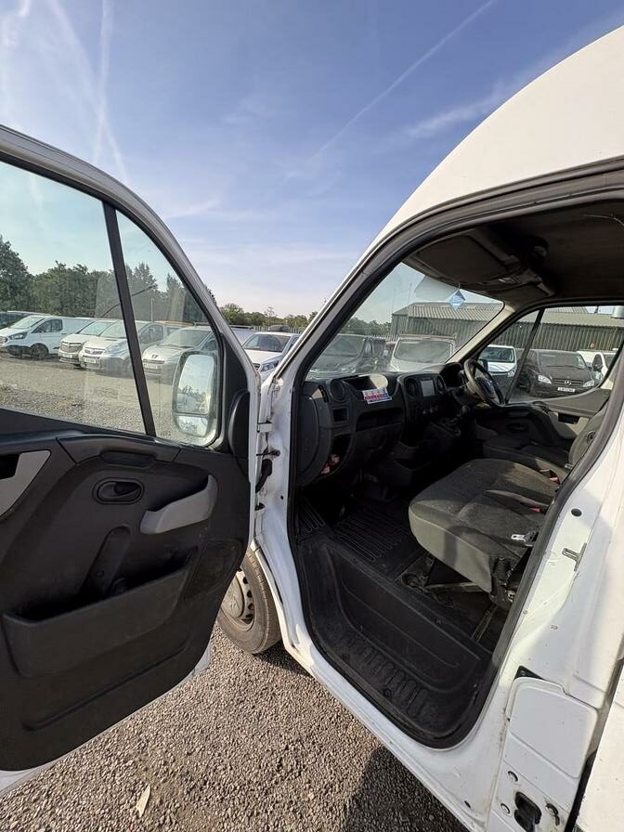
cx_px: 312
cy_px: 416
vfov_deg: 102.1
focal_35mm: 14
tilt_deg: -6.1
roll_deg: -2.6
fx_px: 336
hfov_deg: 85.7
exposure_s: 1/479
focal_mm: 2.22
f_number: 2.2
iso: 40
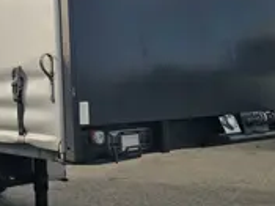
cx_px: 74
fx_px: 500
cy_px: 17
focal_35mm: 63
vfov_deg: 22.6
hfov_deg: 30.3
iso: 10
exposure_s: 1/548
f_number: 1.7
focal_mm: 6.3
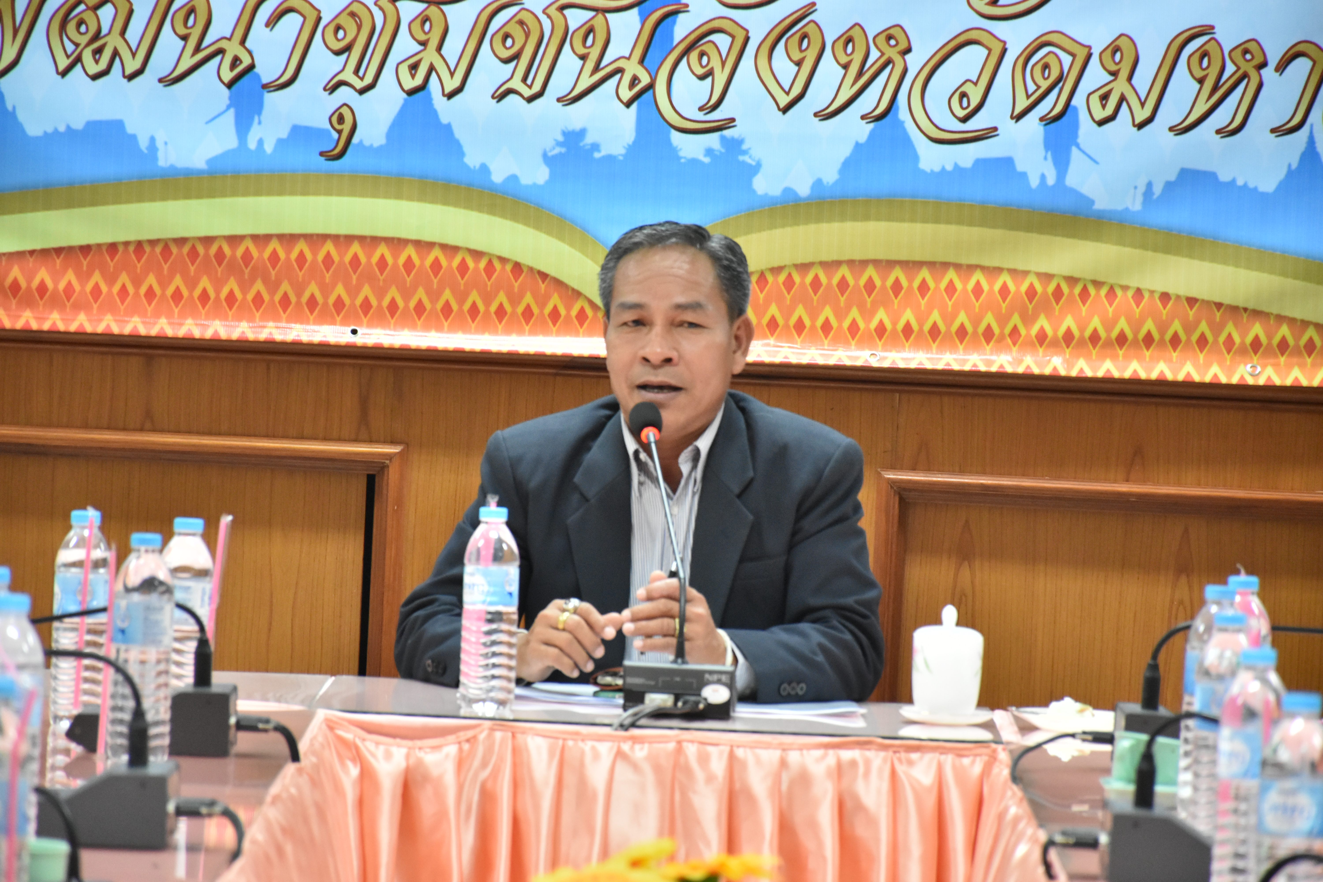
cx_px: 662
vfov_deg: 6.5
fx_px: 7717
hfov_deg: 9.8
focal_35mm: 210
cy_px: 441
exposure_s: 1/60
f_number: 5.6
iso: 2500
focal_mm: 140
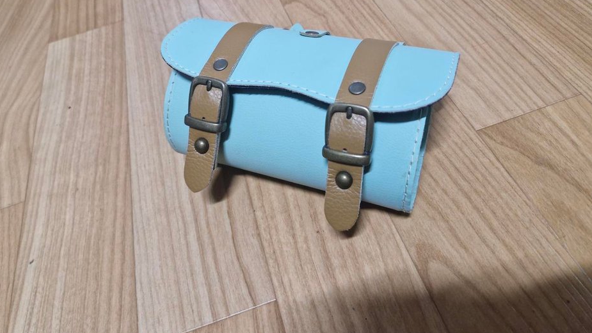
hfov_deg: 71.9
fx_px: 408
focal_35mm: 26
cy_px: 111
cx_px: 291
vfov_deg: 43.8
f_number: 1.8
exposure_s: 1/120
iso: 125
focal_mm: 5.54
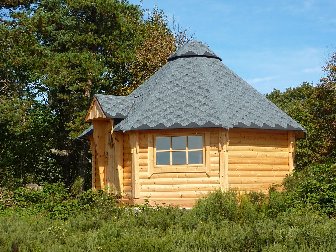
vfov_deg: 19.6
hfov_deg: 26.0
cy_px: 126
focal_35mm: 75
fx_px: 728
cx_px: 168
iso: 80
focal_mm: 8.5
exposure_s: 1/500
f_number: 4.5
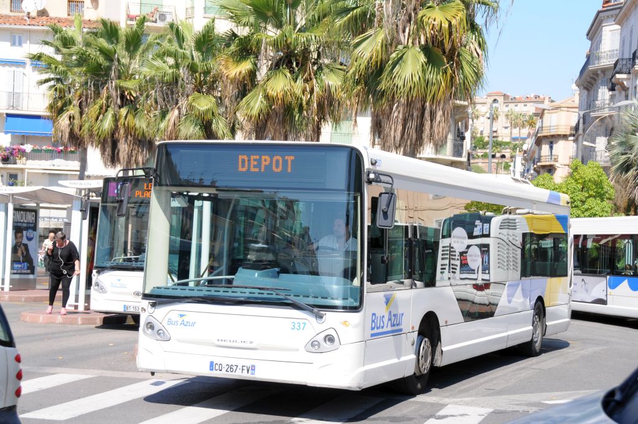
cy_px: 212
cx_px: 319
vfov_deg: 19.7
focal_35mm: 69
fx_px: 1221
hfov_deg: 29.3
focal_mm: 46
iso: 200
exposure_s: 1/320
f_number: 9
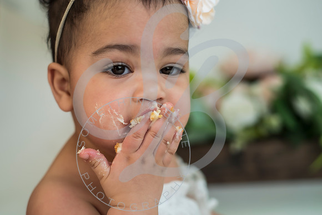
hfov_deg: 36.5
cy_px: 117
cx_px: 146
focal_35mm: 55
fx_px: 488
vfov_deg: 24.8
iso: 100
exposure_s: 1/200
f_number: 2.8
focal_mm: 50
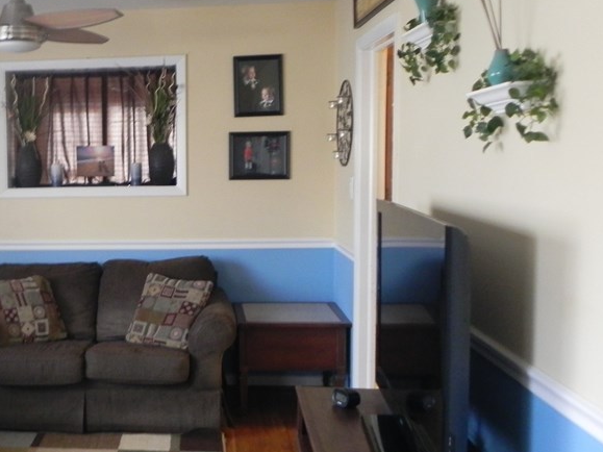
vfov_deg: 31.5
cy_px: 234
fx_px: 801
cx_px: 98
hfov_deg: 39.2
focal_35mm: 46
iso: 400
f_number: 2.8
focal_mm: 4.6
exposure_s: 1/15
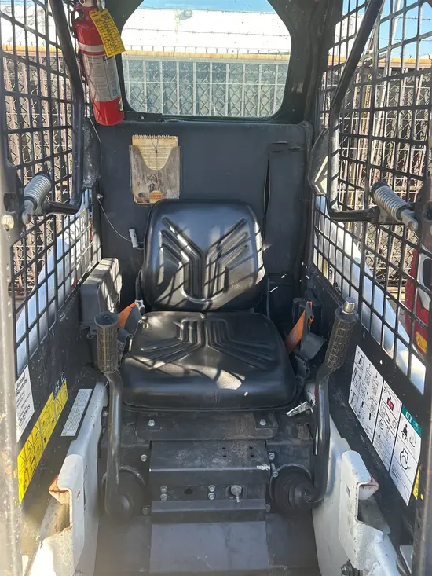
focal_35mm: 26
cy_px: 288
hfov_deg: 53.1
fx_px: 433
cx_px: 216
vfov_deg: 67.3
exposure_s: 1/387
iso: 50
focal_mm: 5.7
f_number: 1.5
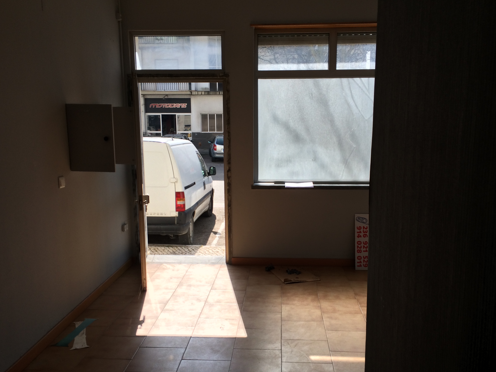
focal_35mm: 33
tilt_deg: -9.7
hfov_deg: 55.4
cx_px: 249
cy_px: 207
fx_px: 473
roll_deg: -0.3
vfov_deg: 42.9
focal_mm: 4.15
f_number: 2.2
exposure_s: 1/912
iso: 32
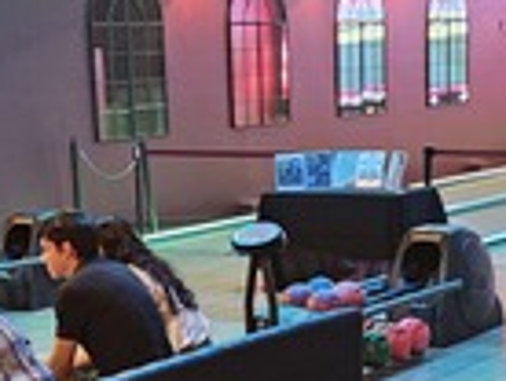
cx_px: 231
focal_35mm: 100
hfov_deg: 19.6
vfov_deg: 14.7
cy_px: 352
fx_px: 1464
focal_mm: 5.4
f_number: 1.8
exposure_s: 1/24
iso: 640
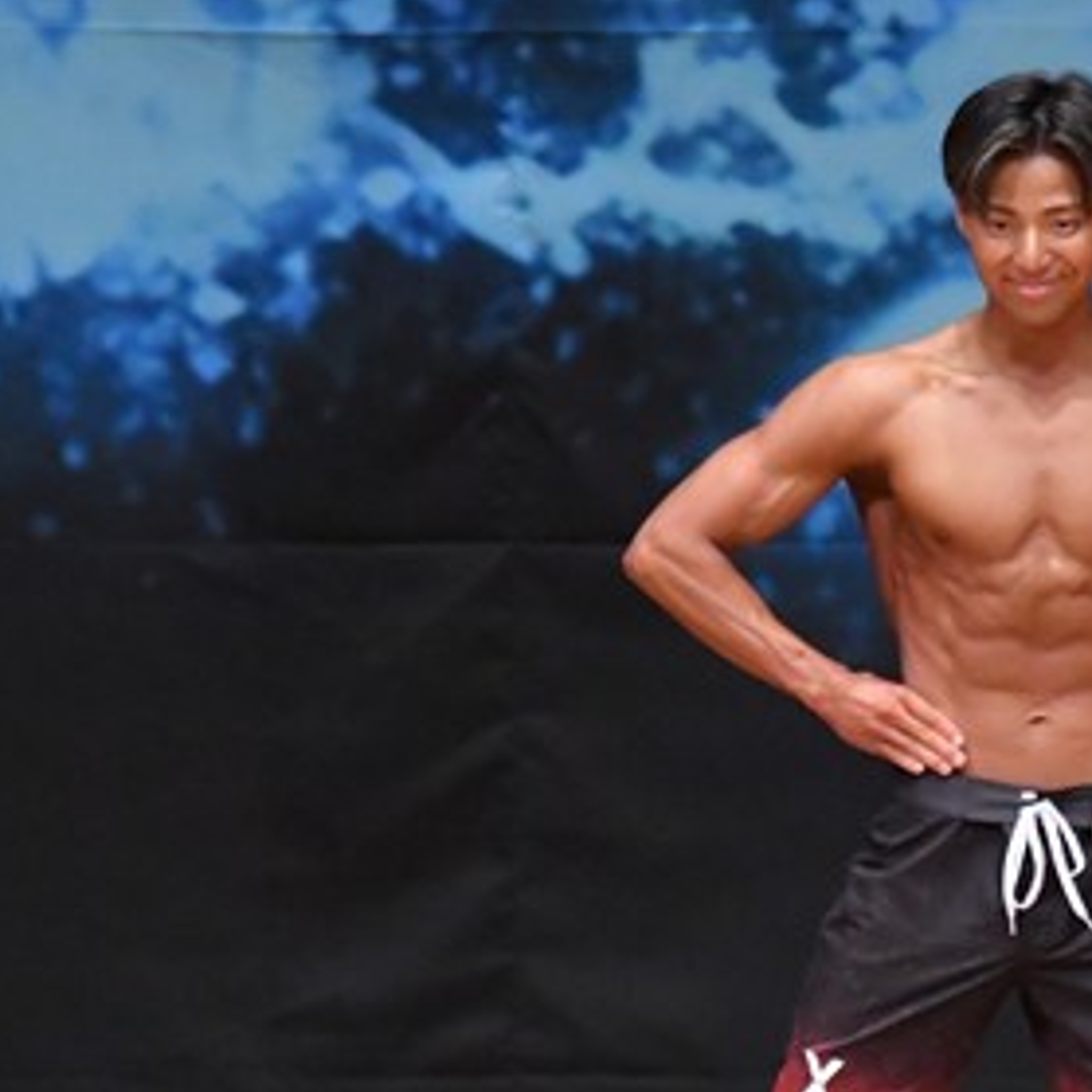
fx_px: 25233
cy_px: 916
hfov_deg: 2.5
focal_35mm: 707
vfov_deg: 2.5
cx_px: 996
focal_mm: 200
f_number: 5.6
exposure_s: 1/400
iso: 8000
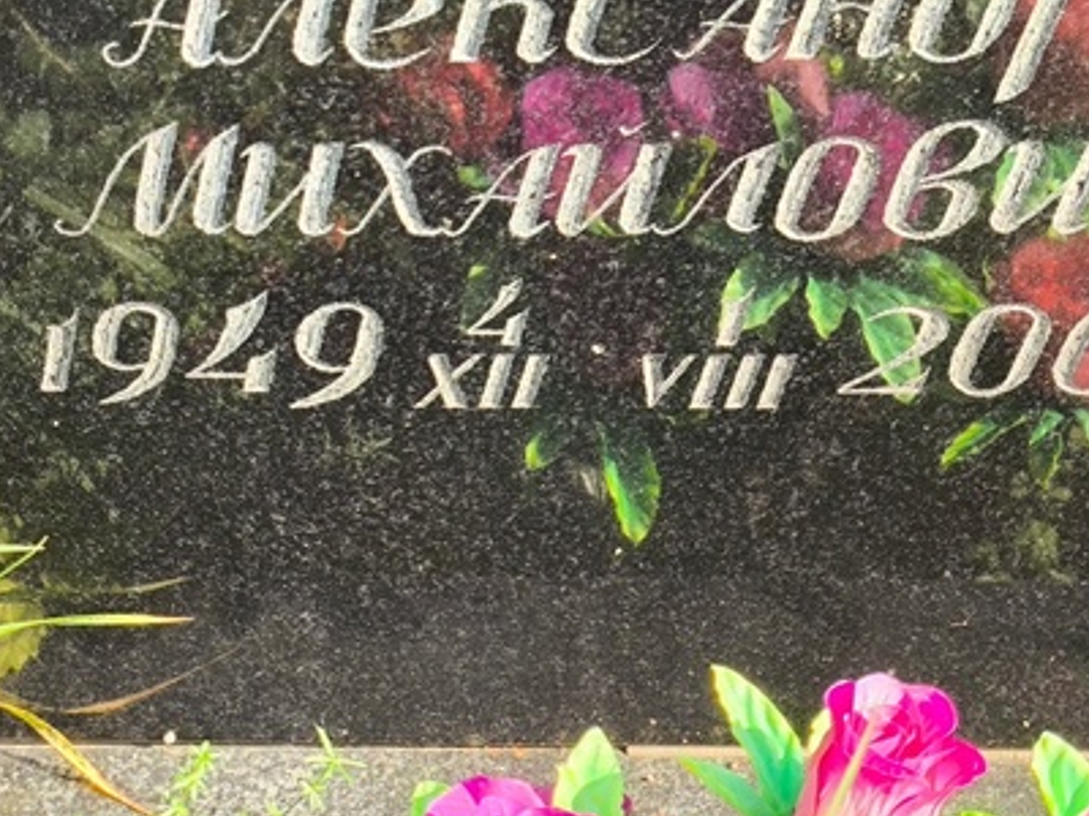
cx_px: 589
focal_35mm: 100
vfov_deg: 14.7
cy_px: 95
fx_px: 3146
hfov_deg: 19.6
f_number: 1.7
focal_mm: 4.71
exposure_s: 1/315
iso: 50
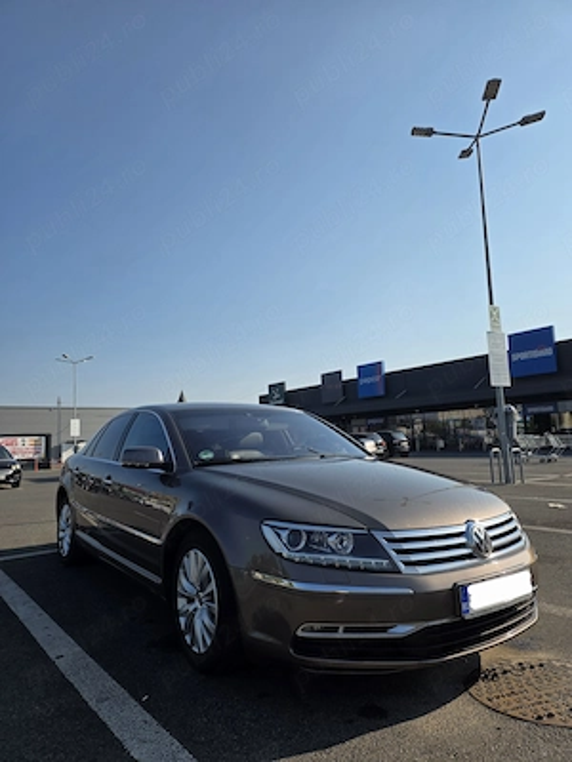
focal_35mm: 23
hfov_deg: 58.9
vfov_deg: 73.9
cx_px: 286
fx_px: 507
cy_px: 381
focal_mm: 6.25
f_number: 1.7
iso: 80
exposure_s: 1/10000
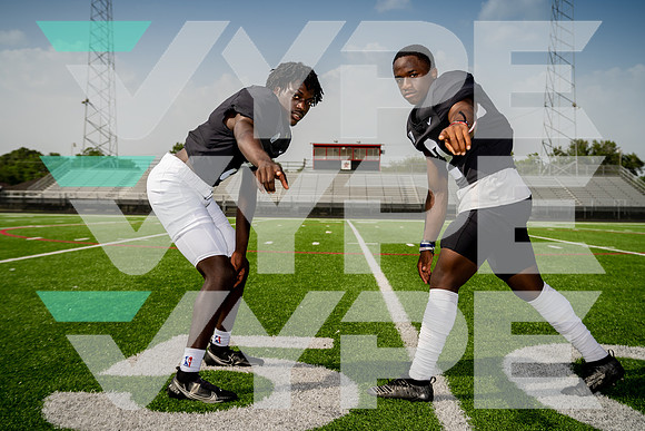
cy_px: 216
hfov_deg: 49.5
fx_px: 699
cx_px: 322
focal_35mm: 39
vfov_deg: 34.2
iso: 100
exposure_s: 1/1250
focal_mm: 39
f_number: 4.5
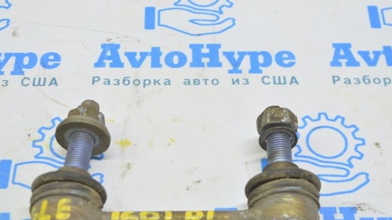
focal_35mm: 73
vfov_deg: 16.5
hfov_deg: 28.9
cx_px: 170
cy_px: 122
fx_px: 759
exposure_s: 1/20
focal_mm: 38
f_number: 5.6
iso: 400
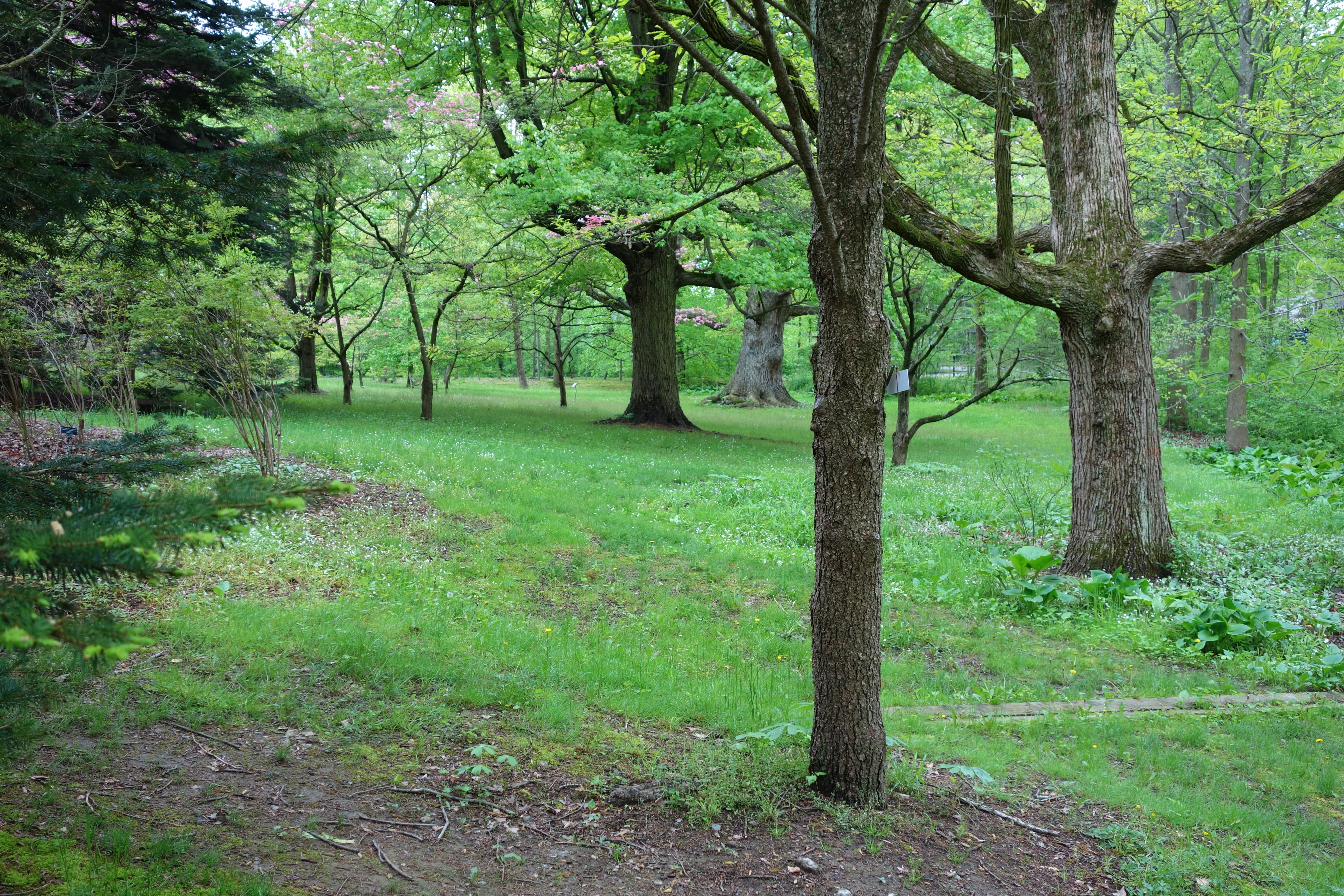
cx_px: 672
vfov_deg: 36.9
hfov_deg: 53.1
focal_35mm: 36
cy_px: 448
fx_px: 1344
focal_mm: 13.25
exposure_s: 1/100
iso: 125
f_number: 3.2
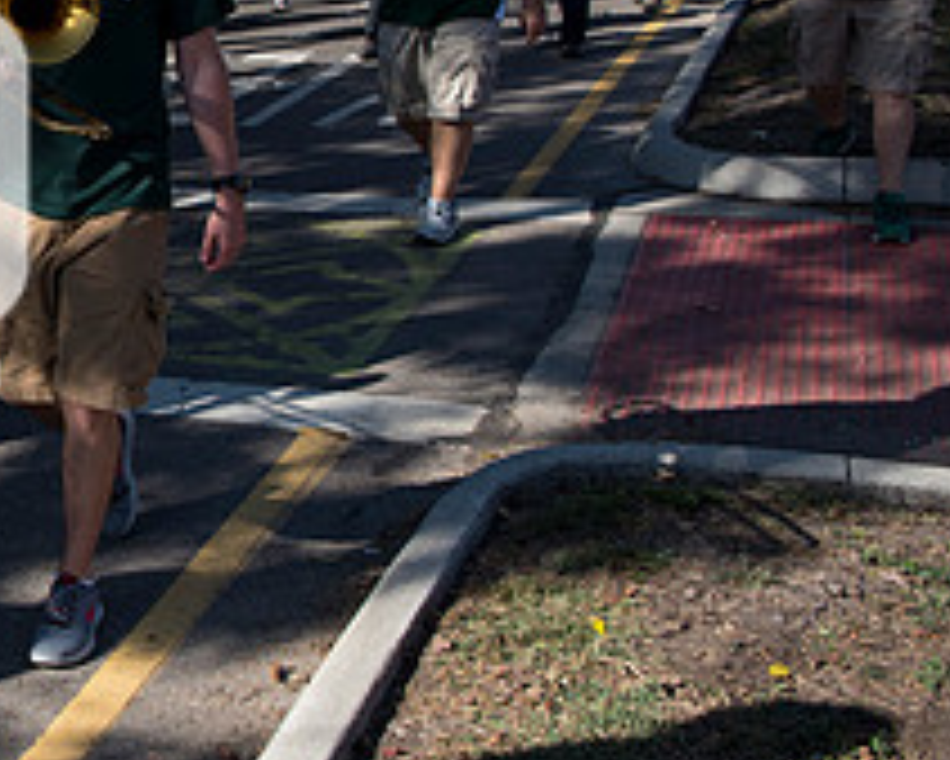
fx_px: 1744
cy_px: 214
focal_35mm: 62
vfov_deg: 24.4
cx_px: -311
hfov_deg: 25.8
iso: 250
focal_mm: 24
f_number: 4.5
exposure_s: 1/1600
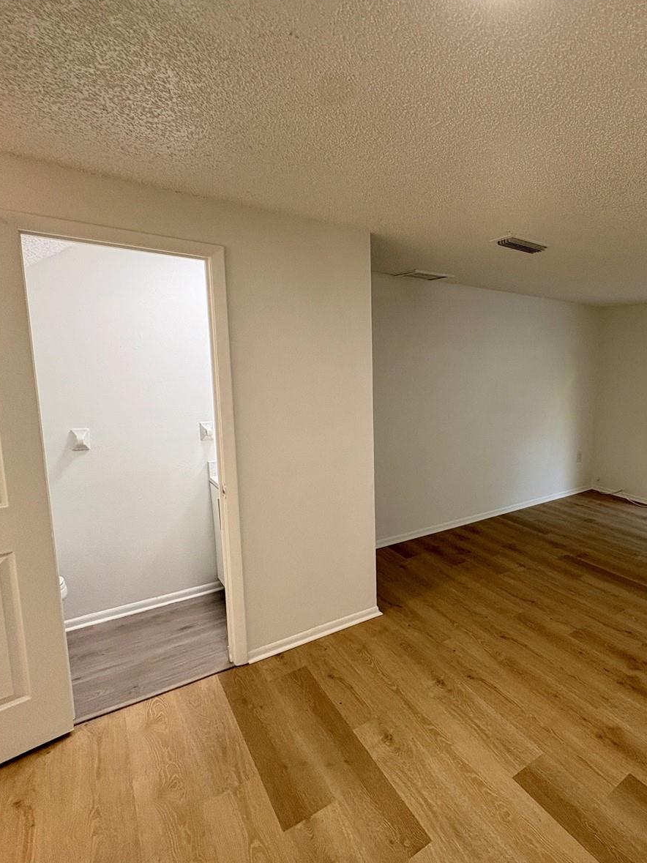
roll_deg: -0.2
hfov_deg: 62.8
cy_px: 428
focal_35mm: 19
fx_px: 474
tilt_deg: -6.3
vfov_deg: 84.7
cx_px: 518
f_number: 2.2
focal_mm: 2.22
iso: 160
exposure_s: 1/60
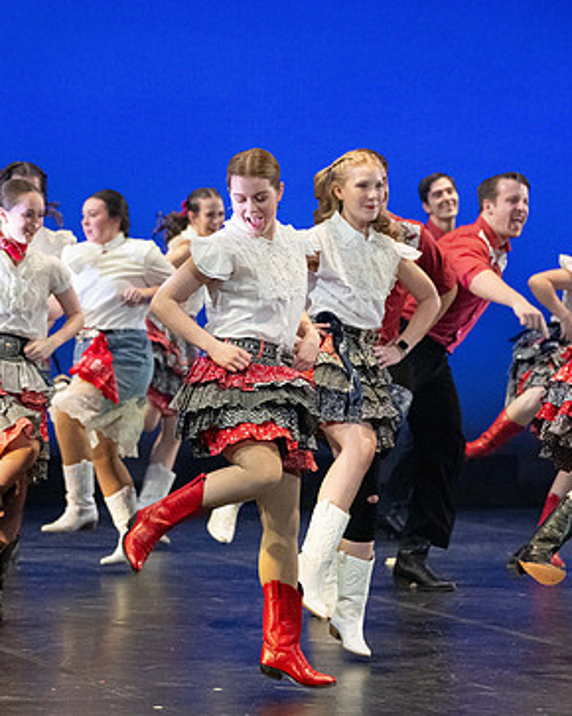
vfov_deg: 11.7
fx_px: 3495
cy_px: 372
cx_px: 235
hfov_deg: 9.4
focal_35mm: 165
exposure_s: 1/800
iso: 10000
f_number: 3.5
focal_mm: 110
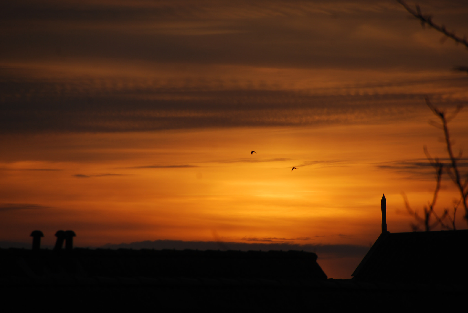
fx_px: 5271
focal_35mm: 405
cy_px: 156
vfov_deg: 3.4
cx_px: 234
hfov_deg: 5.1
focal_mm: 270
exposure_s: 1/320
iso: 100
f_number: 8
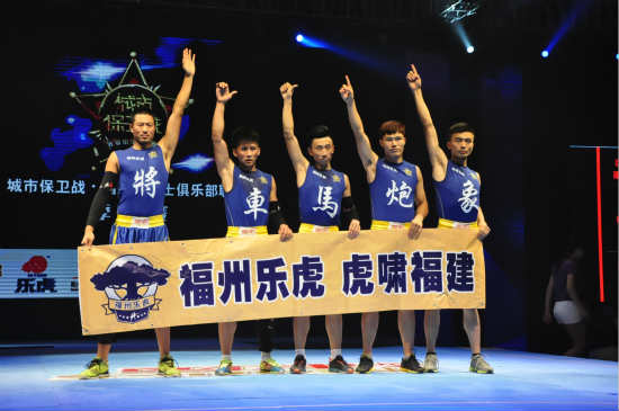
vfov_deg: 21.5
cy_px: 206
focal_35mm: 63
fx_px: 1082
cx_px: 310
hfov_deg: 31.9
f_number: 4.8
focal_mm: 42
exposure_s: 1/400
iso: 2500
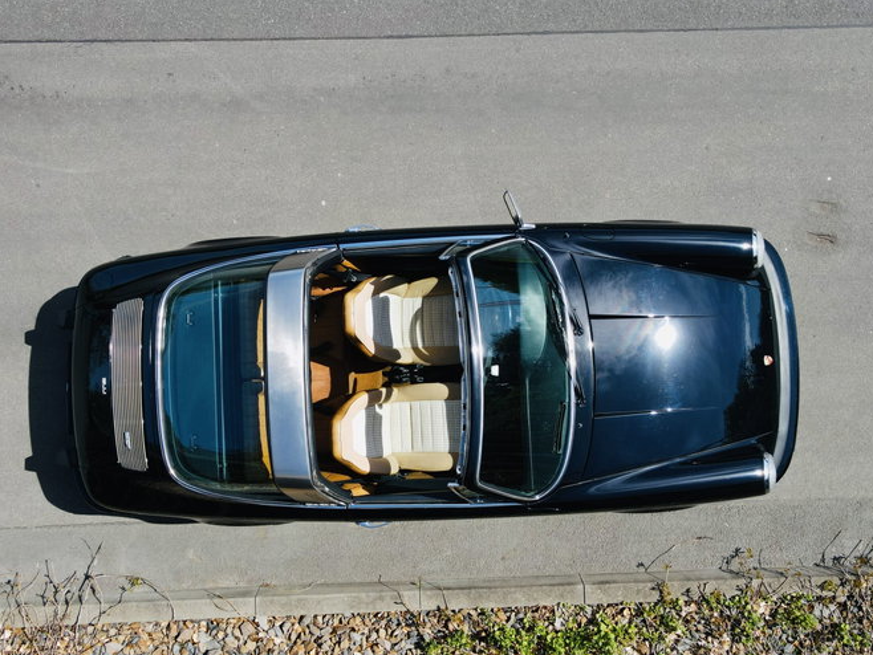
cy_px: 367
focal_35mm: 28
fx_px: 706
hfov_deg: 63.4
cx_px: 446
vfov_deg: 49.7
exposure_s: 1/400
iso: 100
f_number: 2.8
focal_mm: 4.5
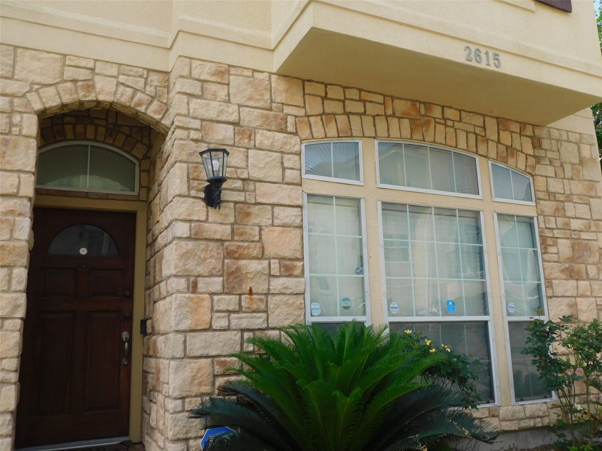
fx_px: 522
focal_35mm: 30
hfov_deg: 60.0
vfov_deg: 46.8
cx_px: 301
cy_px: 226
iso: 125
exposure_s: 1/640
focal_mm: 5.3
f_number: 3.2
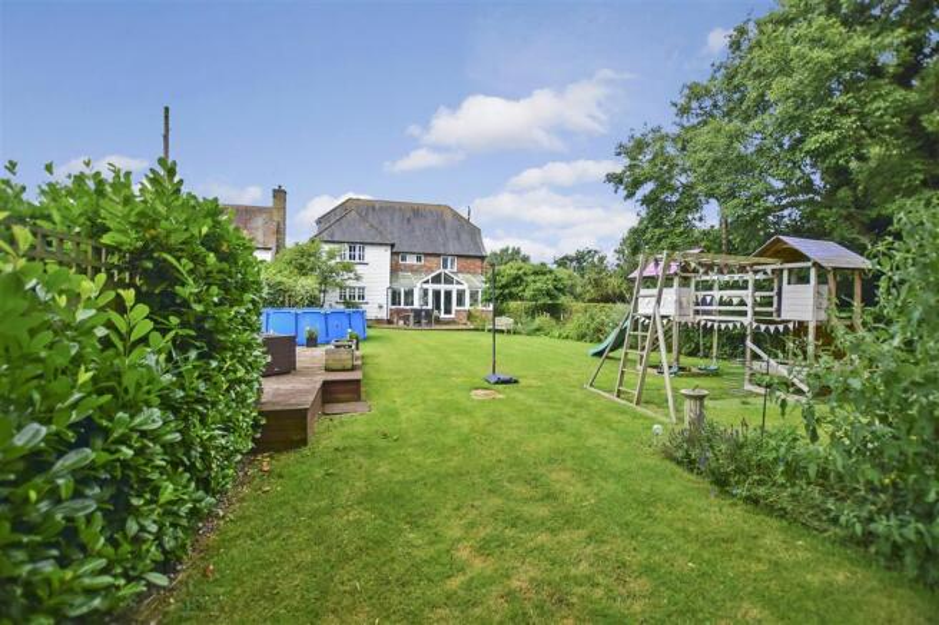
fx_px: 548
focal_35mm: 21
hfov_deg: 81.2
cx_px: 470
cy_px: 312
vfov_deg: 59.5
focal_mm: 14
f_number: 4
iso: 400
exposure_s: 1/1250
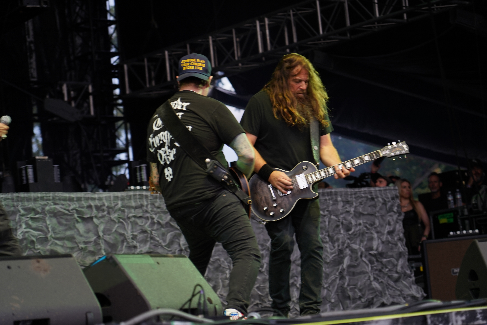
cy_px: 162
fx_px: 1420
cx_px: 244
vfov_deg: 13.0
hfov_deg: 19.5
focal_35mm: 105
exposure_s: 1/125
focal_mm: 105
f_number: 4
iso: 320
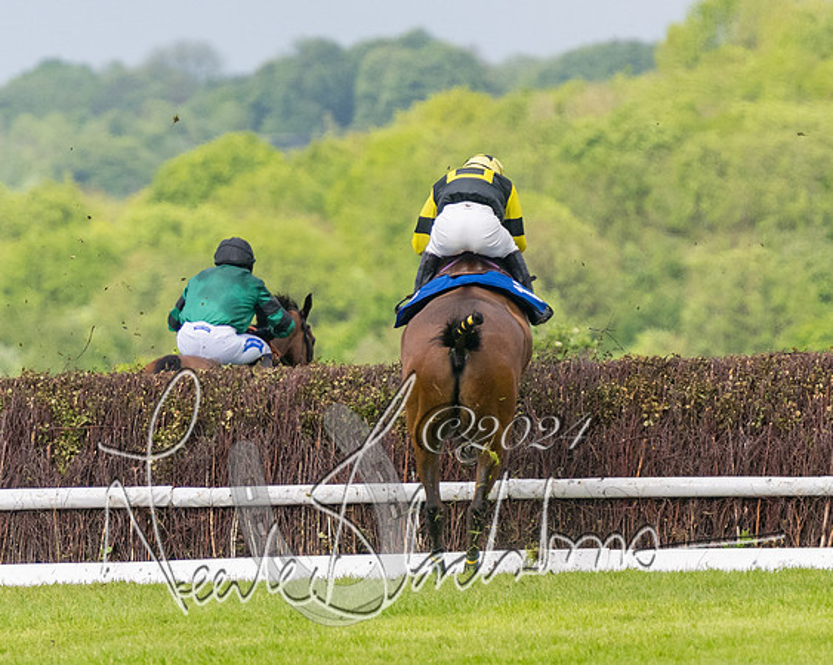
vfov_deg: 2.4
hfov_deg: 3.0
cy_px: 323
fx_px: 15859
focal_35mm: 643
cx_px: 355
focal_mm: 230
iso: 400
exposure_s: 1/4000
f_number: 4
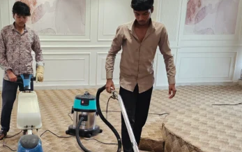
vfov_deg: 23.1
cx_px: 73
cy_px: 147
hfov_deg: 37.0
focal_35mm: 54
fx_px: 356
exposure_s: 1/100
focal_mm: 6.3
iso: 200
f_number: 1.7
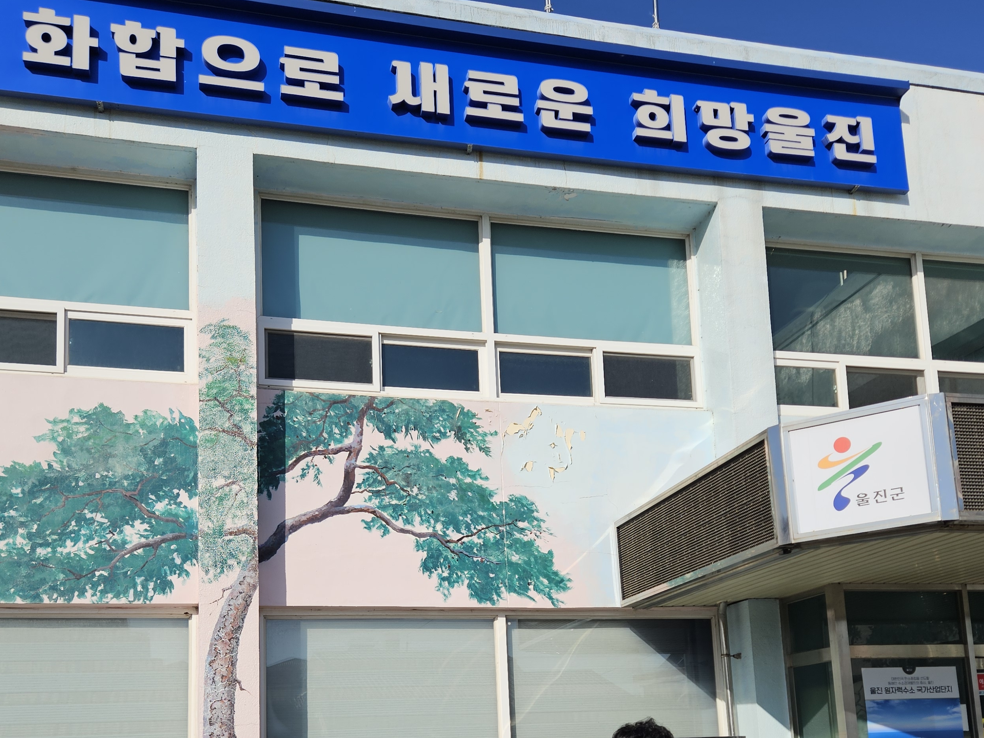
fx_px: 1052
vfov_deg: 37.3
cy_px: 589
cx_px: 474
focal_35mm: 37
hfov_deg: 50.1
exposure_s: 1/3067
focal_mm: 5.4
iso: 25
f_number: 1.8
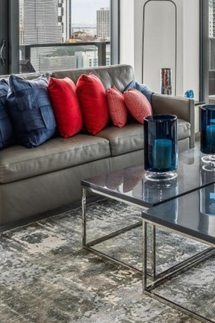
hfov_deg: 23.4
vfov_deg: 33.9
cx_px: 224
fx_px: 493
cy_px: 21
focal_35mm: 55
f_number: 9
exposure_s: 1/80
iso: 200
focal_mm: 14
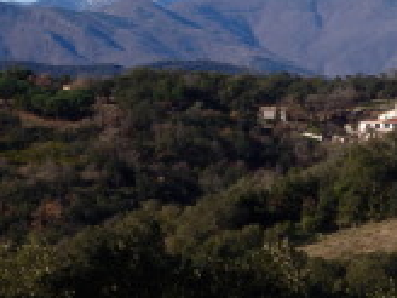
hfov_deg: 9.1
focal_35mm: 215
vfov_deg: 6.9
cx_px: 443
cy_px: -51
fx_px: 2466
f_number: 4.8
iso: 100
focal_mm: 15.8
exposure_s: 1/640
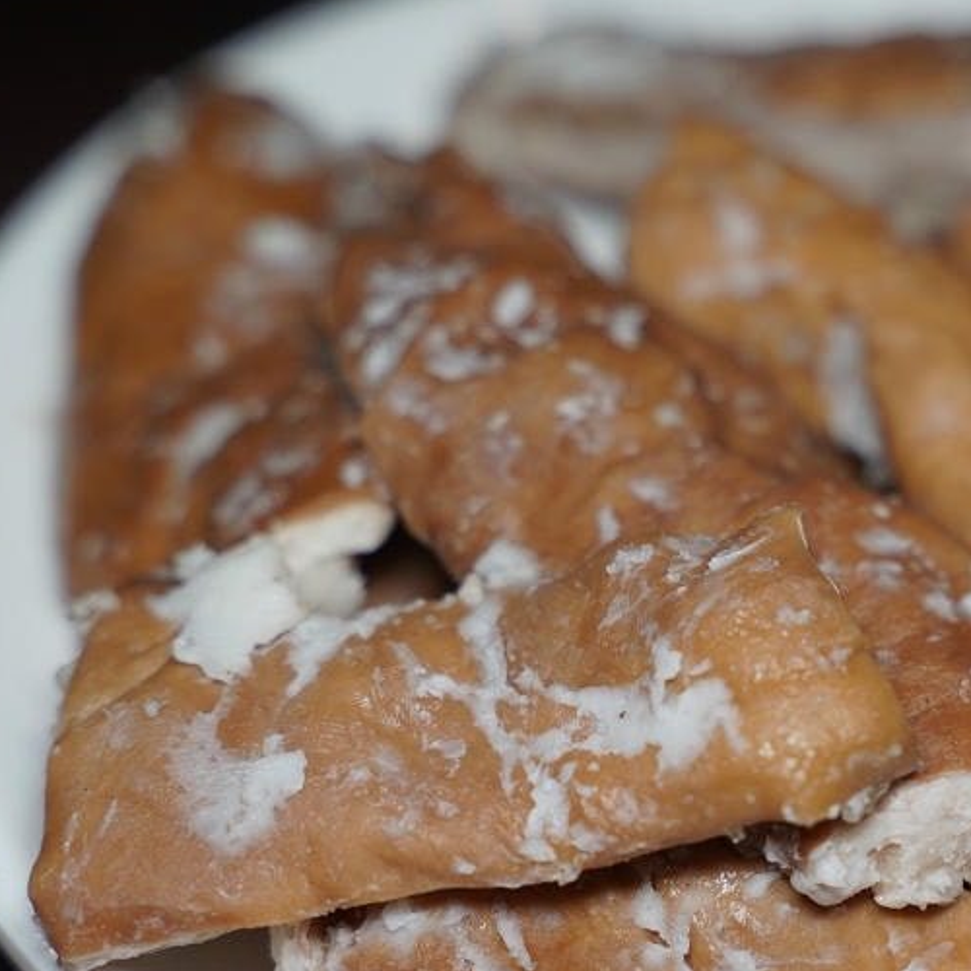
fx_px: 4856
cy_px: 602
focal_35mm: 153
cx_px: 802
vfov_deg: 11.4
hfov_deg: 11.4
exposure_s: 1/80
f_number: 4
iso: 200
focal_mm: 75
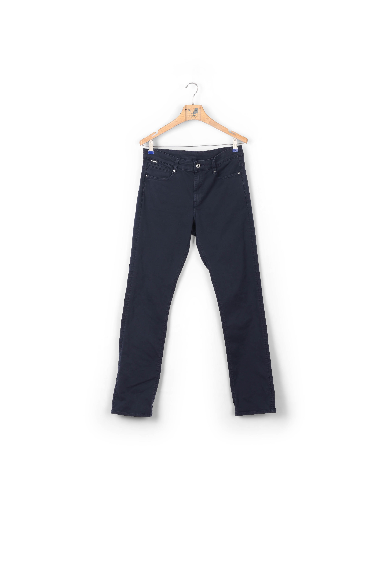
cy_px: 290
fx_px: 611
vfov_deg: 50.7
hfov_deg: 35.0
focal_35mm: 38
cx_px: 193
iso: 100
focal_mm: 38
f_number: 11
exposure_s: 1/200
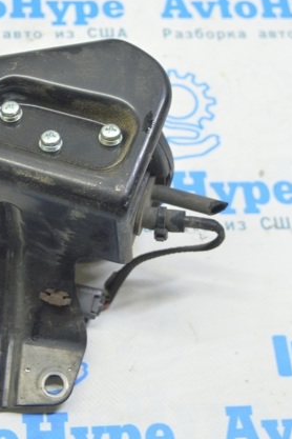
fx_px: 839
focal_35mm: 69
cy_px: 216
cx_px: 42
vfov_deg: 29.2
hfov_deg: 19.4
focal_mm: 30
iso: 400
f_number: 5.6
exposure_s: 1/15
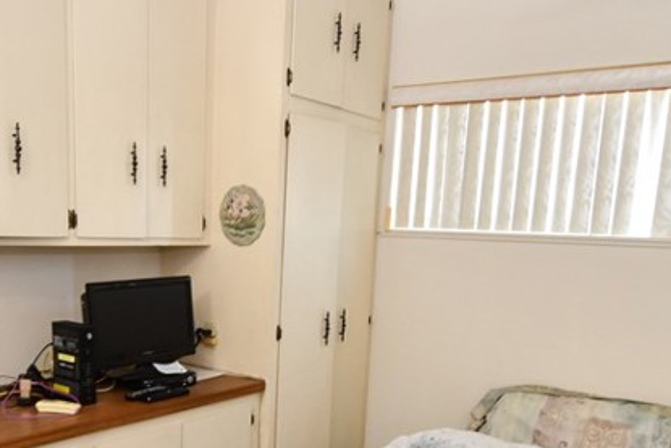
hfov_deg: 51.7
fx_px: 690
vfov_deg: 34.2
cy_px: 394
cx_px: 286
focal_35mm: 37
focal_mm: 10
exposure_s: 1/60
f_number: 4
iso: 1250
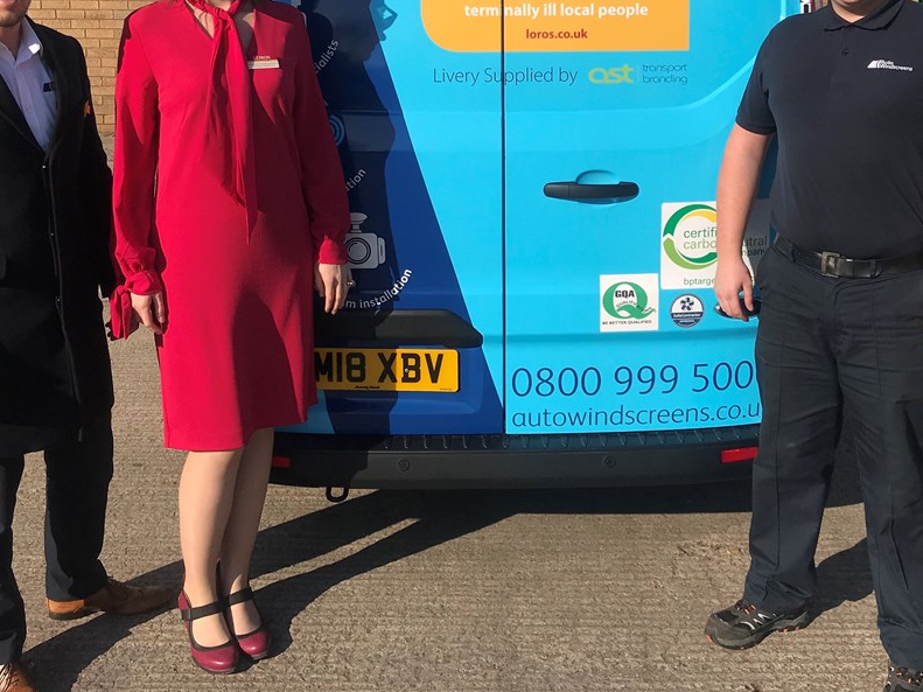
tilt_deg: -8.1
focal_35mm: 46
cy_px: 170
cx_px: 512
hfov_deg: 41.2
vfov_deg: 30.9
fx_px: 1226
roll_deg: -0.1
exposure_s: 1/3690
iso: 20
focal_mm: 3.99
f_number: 1.8
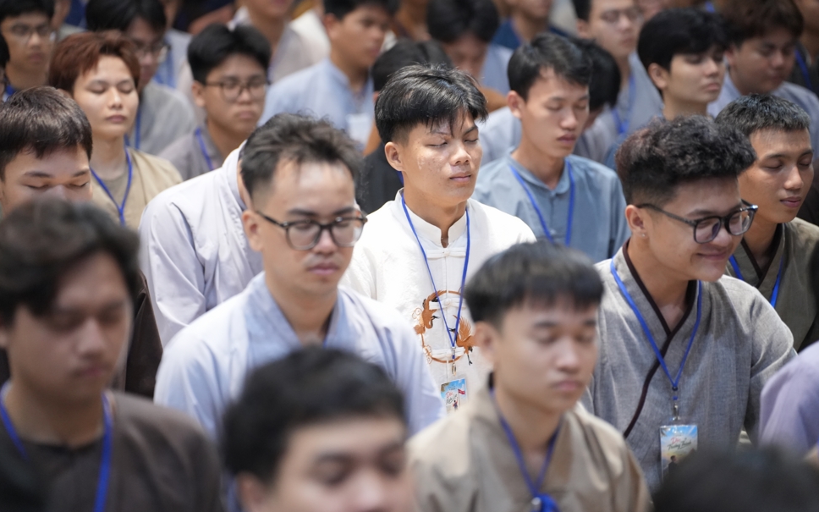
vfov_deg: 8.5
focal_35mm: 154
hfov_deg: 13.6
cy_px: 241
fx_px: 3437
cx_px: 408
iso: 4000
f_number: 2.8
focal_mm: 150
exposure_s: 1/200
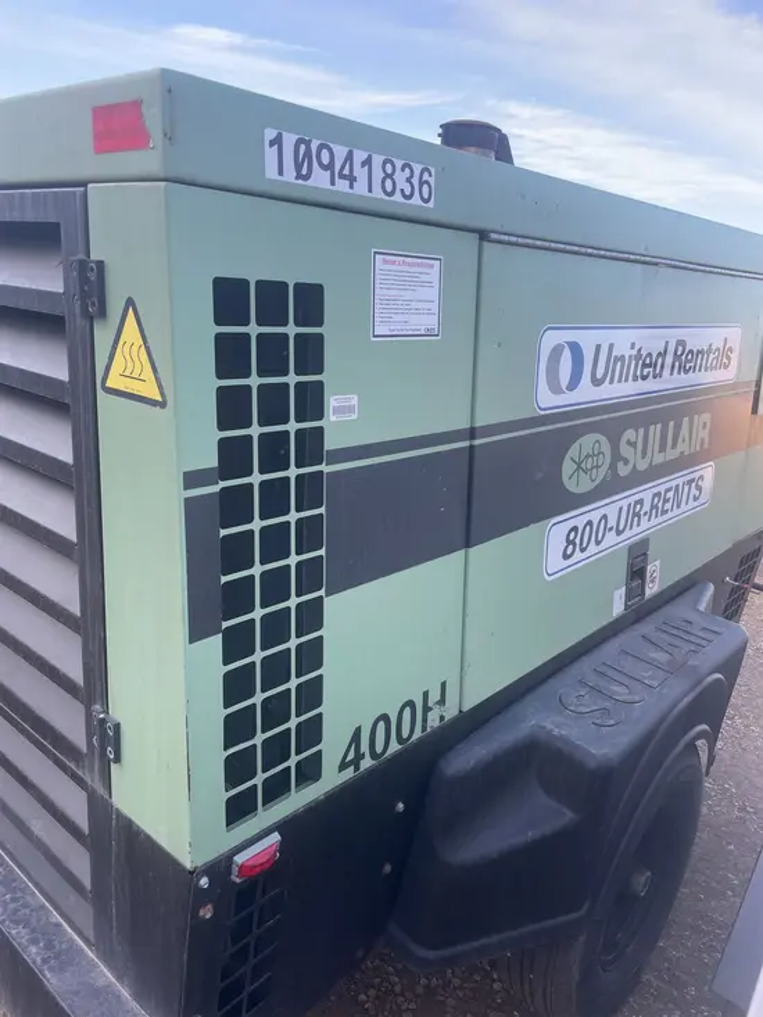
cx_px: 382
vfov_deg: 67.3
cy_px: 508
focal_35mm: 26
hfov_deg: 53.1
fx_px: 764
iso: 32
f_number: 1.6
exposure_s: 1/234
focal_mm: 4.2
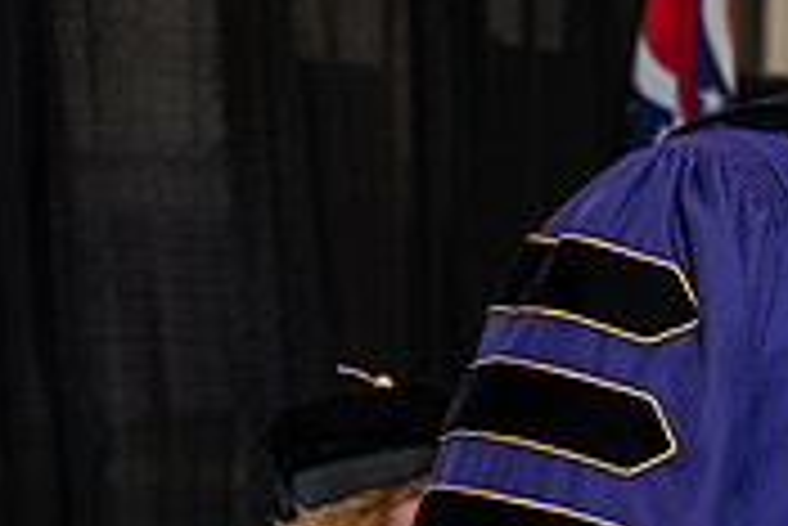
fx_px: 5082
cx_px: 1139
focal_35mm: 232
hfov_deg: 8.7
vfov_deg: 5.9
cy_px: 425
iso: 1250
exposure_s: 1/200
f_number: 4
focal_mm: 70
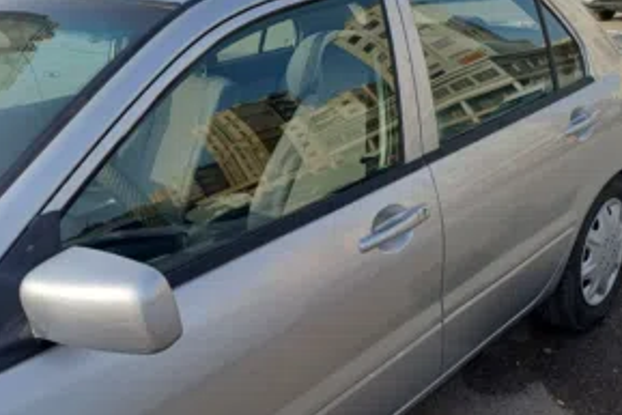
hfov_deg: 53.1
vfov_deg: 36.9
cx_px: 306
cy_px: 185
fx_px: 622
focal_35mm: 36
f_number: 1.8
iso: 50
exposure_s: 1/527
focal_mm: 4.65
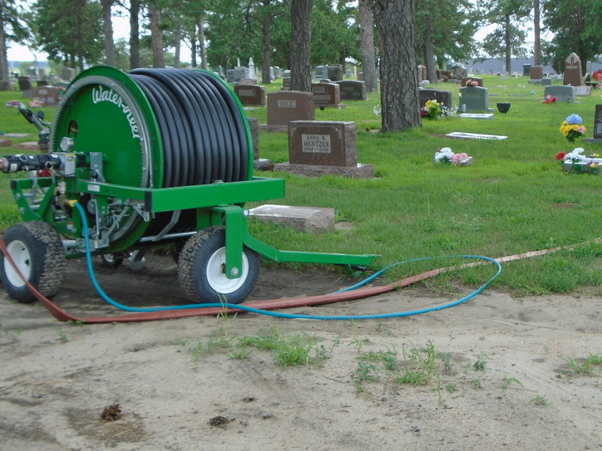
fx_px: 1009
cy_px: 170
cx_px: 392
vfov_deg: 25.2
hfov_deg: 33.0
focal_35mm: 58
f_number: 4.1
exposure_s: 1/160
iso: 100
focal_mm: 7.4
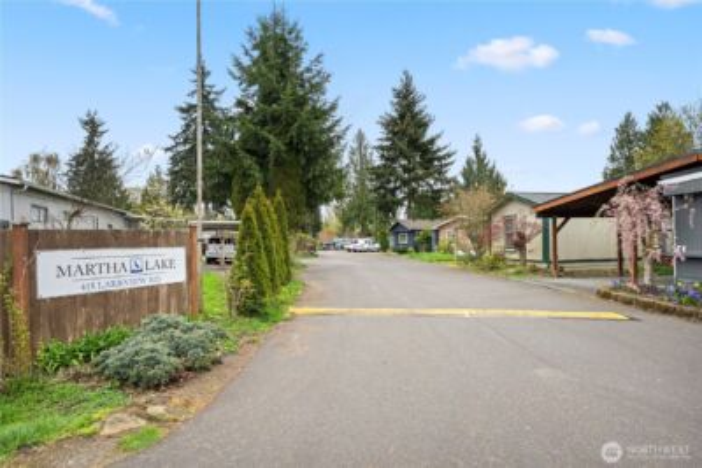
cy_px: 234
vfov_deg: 64.6
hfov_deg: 86.9
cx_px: 351
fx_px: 371
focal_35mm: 19
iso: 200
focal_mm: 19
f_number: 8
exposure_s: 1/15
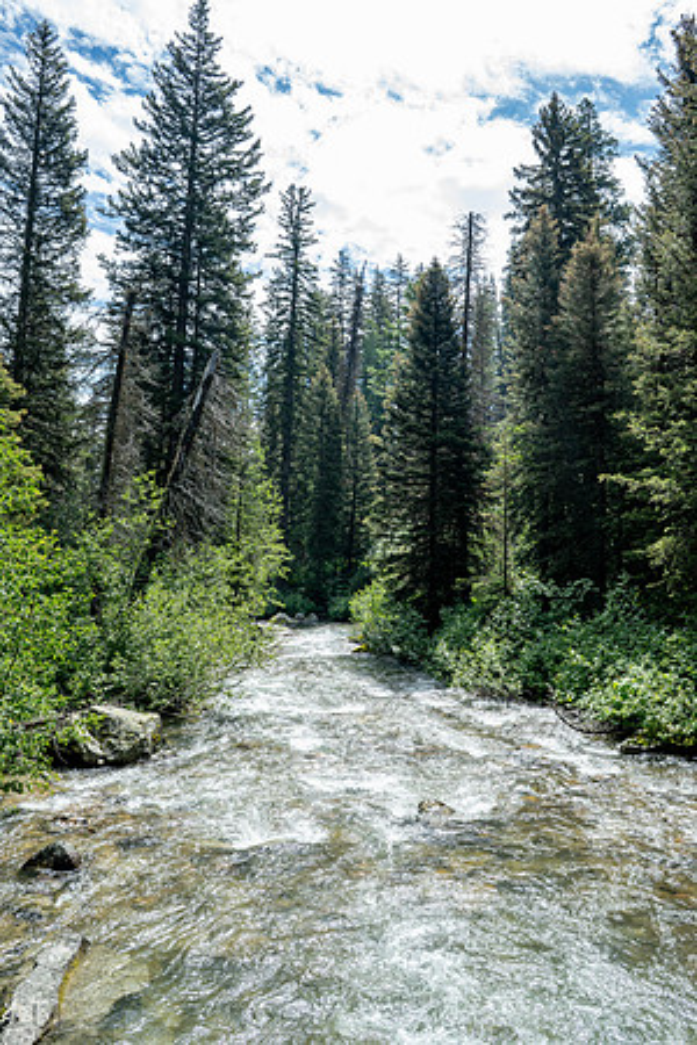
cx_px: 348
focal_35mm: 24
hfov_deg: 53.1
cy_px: 522
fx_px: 697
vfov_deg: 73.7
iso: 100
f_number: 8
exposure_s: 1/160
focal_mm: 24
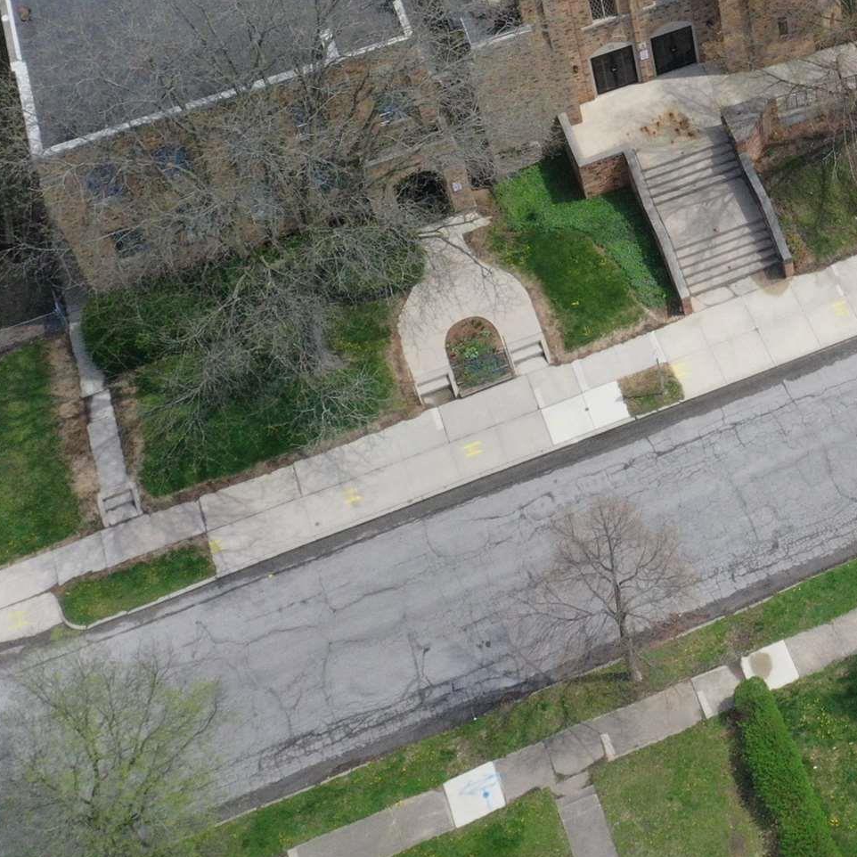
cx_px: 1063
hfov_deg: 21.0
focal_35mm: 76
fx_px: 2129
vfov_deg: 21.8
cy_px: -45
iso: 320
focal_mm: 10.26
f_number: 11
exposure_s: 1/30
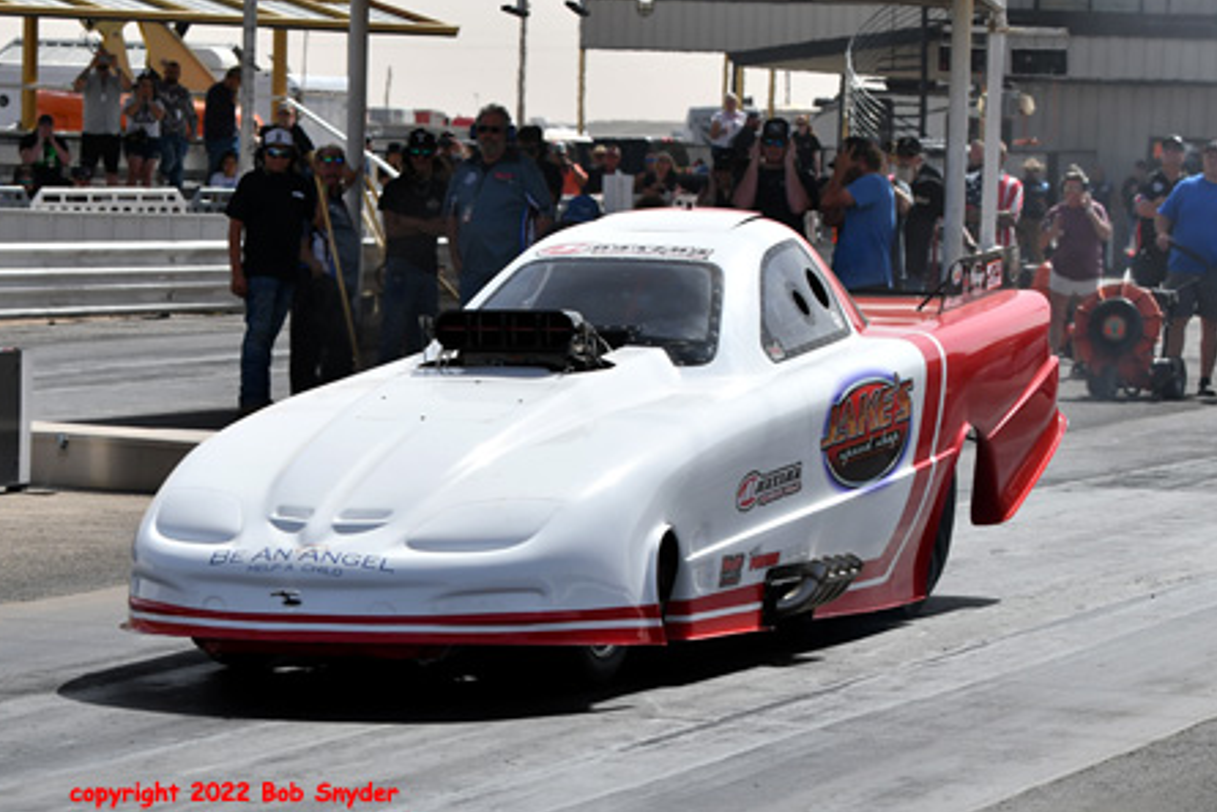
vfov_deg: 11.6
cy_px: 440
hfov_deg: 17.3
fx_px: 3990
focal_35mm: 118
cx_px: 643
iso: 160
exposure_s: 1/1250
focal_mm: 70
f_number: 5.6
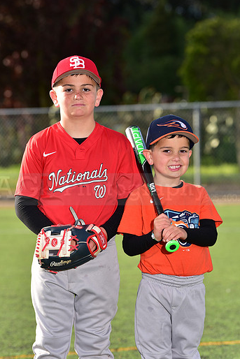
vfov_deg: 13.0
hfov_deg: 8.7
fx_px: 1579
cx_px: 114
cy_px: 183
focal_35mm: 158
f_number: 5
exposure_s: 1/200
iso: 64
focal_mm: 140
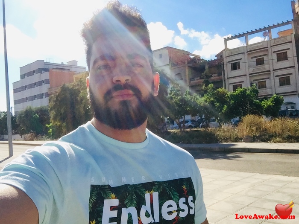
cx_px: 150
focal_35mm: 31
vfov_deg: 45.4
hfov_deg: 58.4
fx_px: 268
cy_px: 112
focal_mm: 2.65
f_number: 2.2
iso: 32
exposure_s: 1/1353
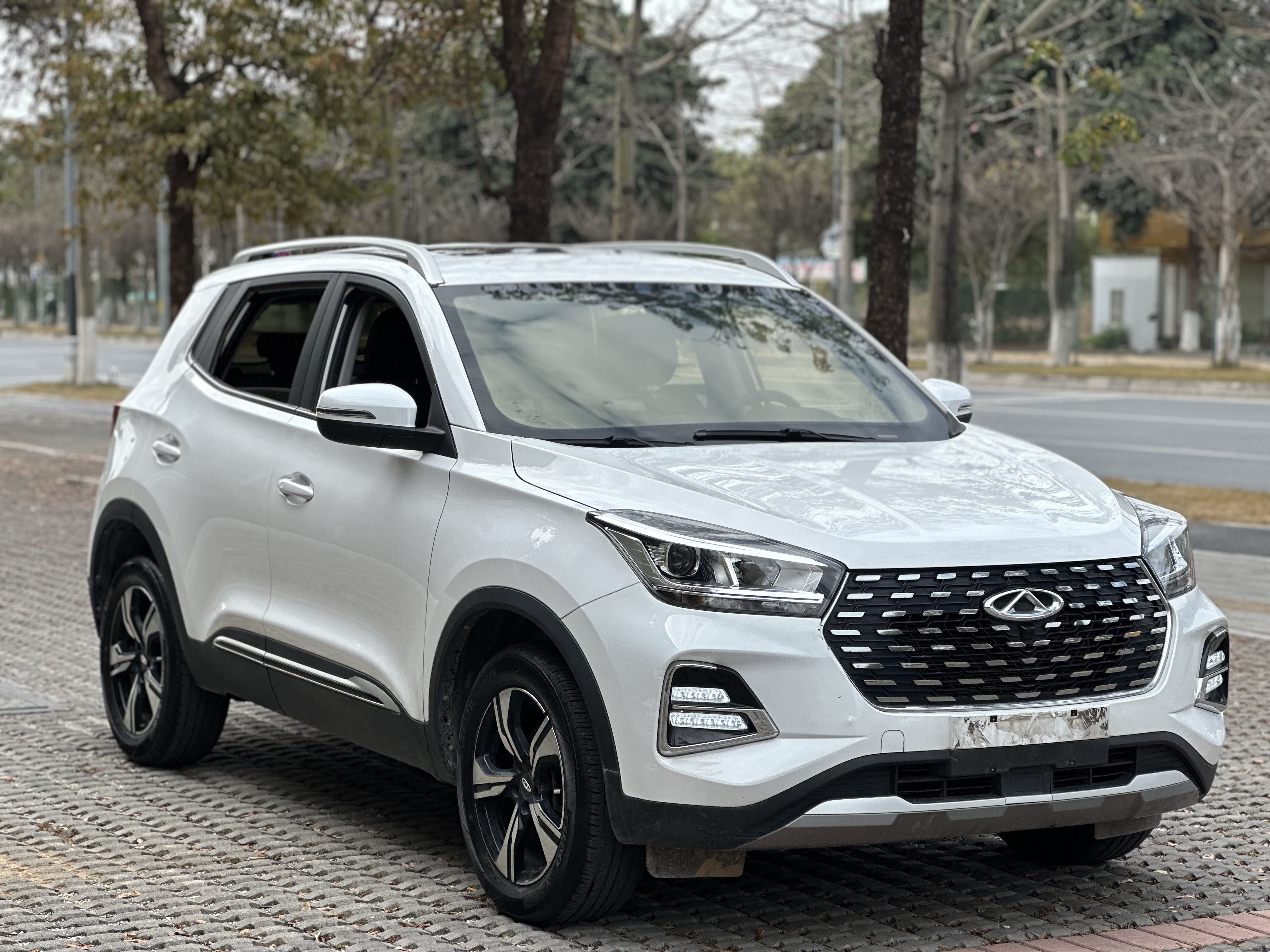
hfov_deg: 25.3
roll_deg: -0.2
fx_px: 2825
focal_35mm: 77
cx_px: 635
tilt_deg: -3.1
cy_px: 476
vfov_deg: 19.1
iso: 32
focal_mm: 9
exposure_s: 1/314
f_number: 2.8
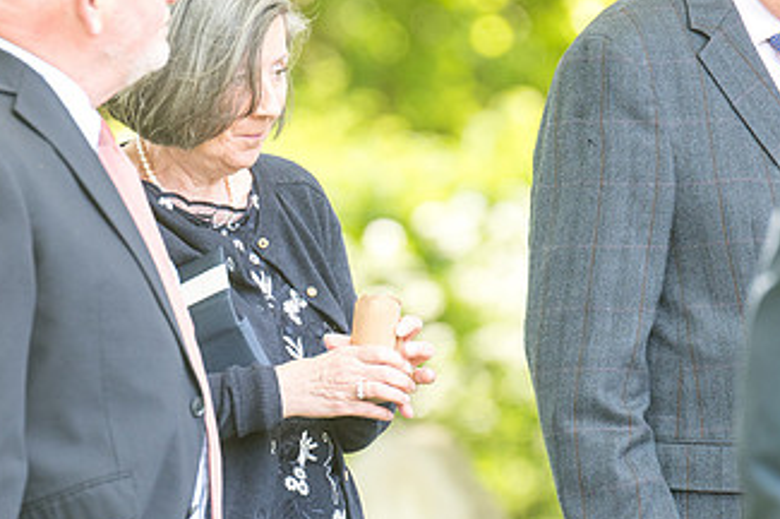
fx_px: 11580
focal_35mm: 535
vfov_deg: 2.6
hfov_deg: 3.9
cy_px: 286
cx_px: 238
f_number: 5
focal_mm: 300
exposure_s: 1/400
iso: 2000
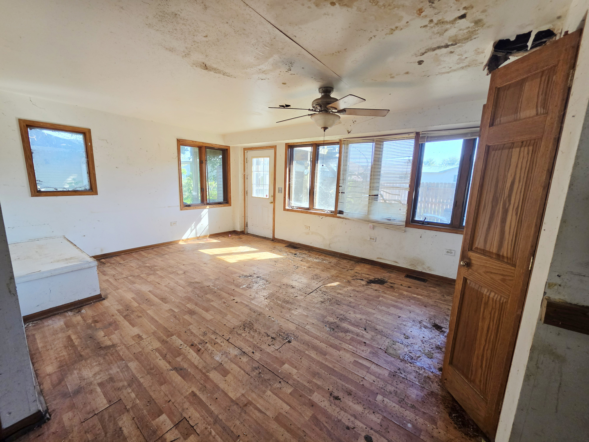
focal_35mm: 13
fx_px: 221
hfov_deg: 106.2
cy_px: 221
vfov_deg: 89.9
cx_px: 294
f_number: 1.9
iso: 100
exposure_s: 1/120
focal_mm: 2.2
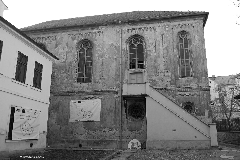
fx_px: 220
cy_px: 80
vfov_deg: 39.9
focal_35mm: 33
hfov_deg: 57.3
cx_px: 120
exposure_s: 1/100
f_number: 5
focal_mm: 22
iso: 400
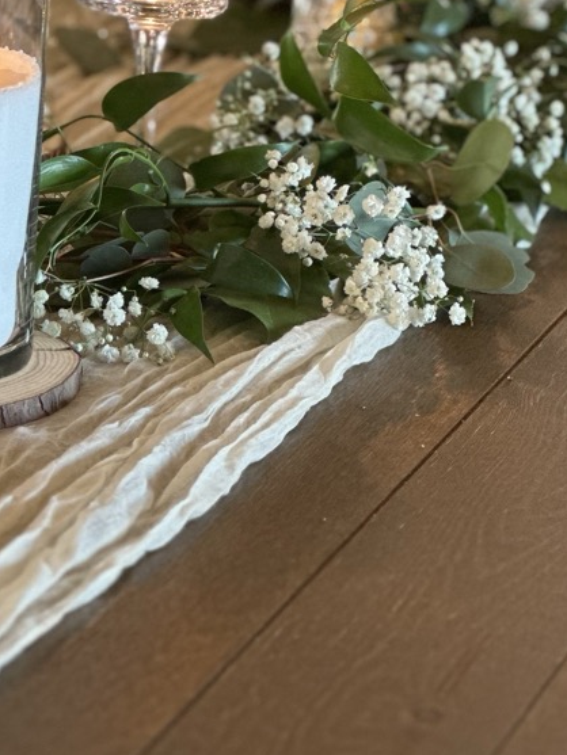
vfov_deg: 11.1
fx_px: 3864
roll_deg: -3.1
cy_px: -11
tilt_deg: -10.7
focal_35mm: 177
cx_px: 85
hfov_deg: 8.4
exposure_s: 1/40
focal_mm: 9
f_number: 2.8
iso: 250
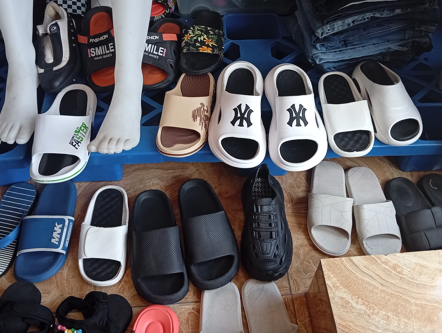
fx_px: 486
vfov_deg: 37.8
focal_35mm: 38
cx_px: 221
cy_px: 166
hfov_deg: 48.9
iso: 57
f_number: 1.8
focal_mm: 4.15
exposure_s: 1/50
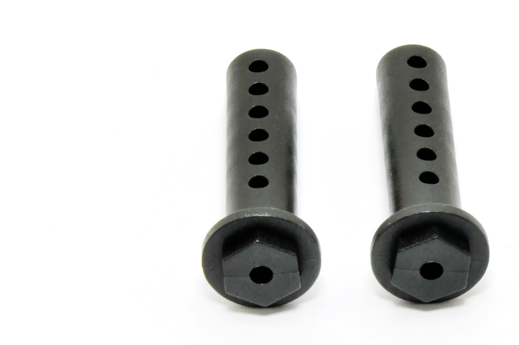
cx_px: 496
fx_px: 7143
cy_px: 173
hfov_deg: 4.2
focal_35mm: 496
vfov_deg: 2.8
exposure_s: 1/60
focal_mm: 155
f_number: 29
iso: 450
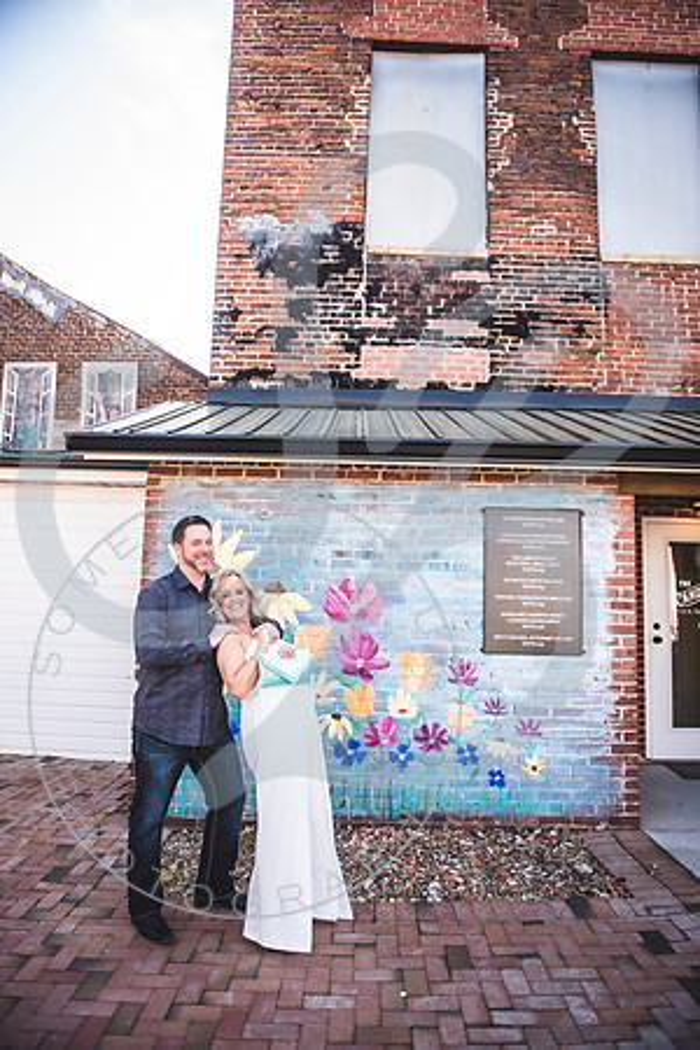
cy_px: 525
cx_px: 350
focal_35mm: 24
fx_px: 700
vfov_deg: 73.7
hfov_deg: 53.1
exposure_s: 1/400
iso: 100
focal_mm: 24
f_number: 2.8
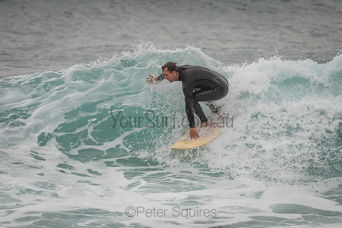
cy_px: 114
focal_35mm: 500
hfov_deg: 4.1
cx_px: 171
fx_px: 4751
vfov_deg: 2.8
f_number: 5.6
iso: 200
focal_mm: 500
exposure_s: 1/2000
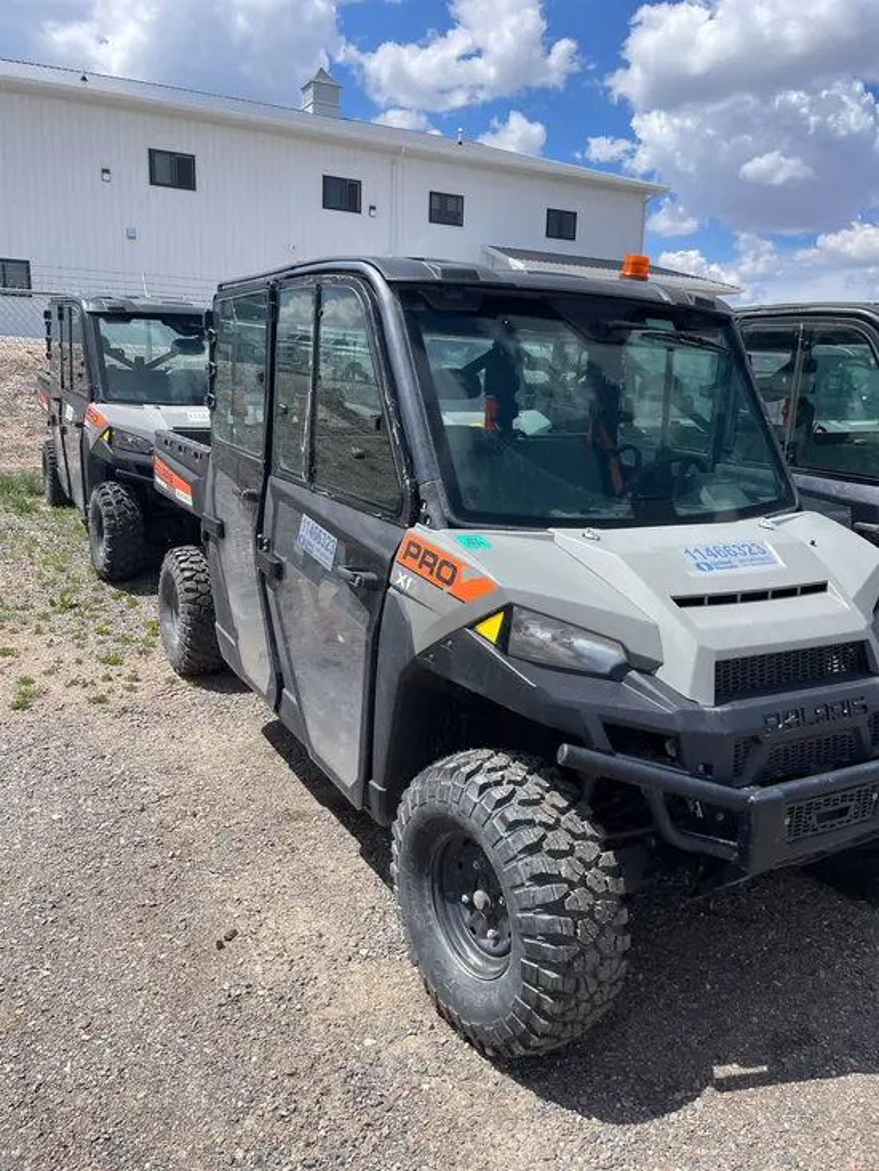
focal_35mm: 26
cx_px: 440
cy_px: 586
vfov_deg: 67.3
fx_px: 880
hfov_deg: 53.1
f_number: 1.6
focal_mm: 4.2
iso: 32
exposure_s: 1/2564
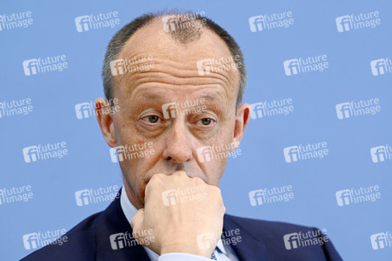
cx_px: 196
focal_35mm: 200
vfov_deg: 6.9
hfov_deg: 10.3
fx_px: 2176
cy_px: 130
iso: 2500
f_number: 5.6
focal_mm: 200
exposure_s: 1/500
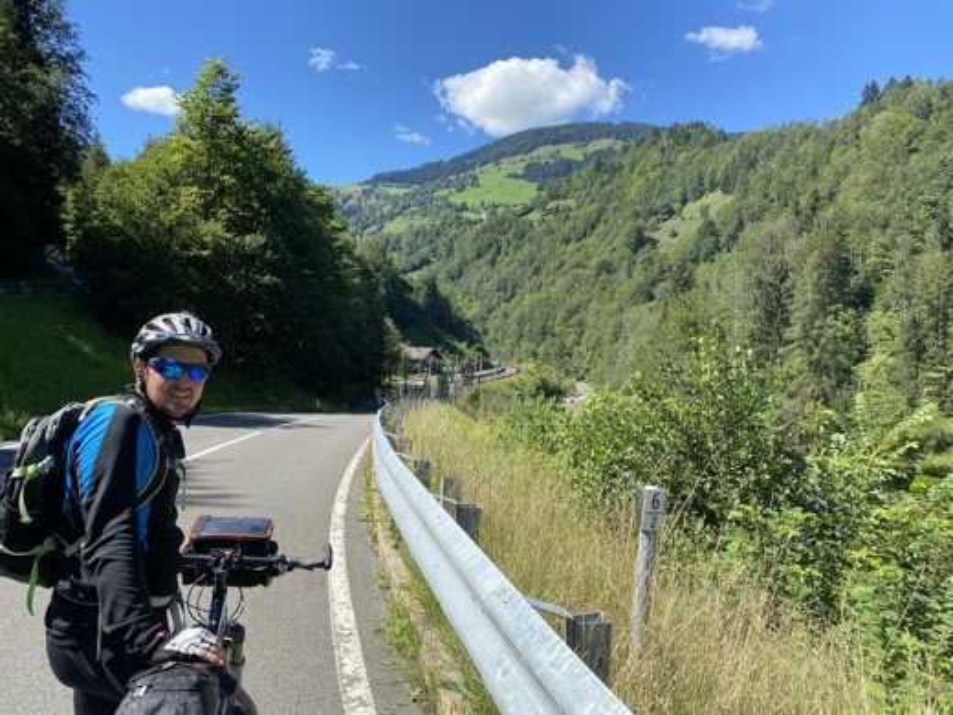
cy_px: 358
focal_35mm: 26
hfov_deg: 67.3
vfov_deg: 53.1
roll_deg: -1.8
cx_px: 476
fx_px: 716
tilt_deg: -2.8
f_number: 1.8
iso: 32
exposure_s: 1/1346
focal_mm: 4.25
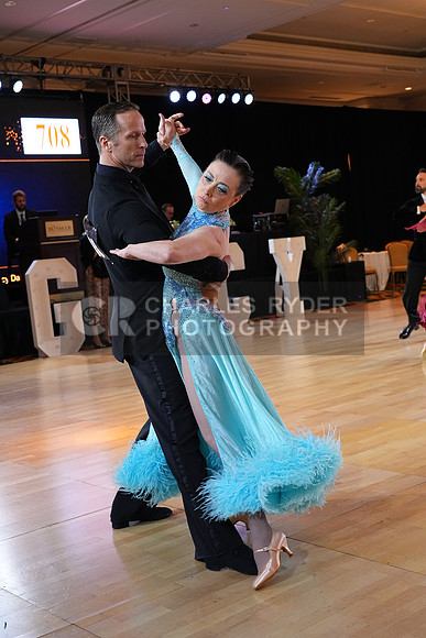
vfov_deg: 42.7
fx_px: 816
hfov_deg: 29.3
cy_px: 319
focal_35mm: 46
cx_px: 213
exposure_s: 1/200
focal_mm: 46
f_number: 5.6
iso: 5000
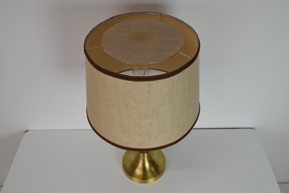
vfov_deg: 38.4
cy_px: 96
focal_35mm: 34
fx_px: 277
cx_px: 144
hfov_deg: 55.1
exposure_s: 1/320
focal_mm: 23
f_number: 9
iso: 1600
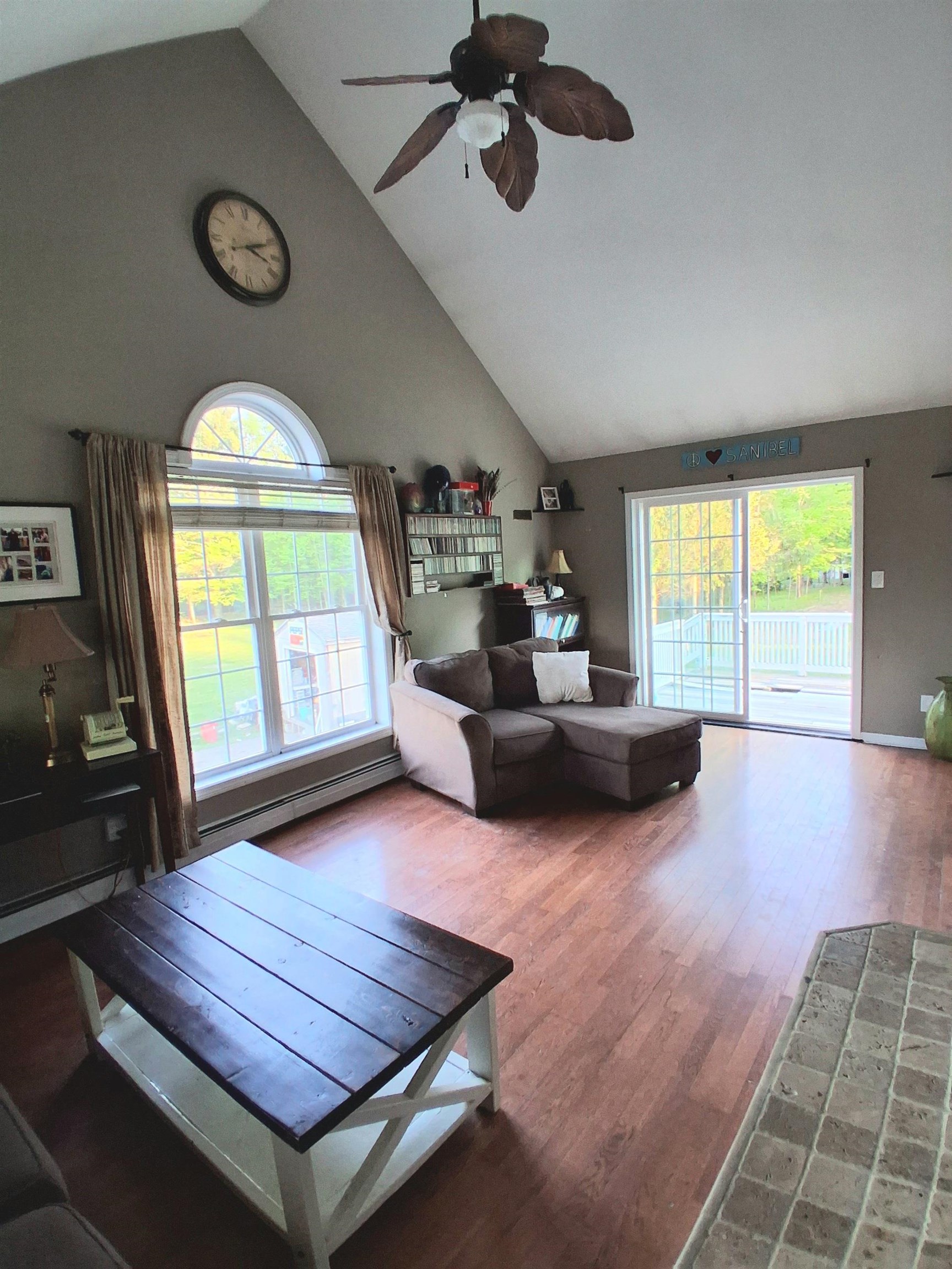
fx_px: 623
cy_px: 634
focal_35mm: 17
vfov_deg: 91.0
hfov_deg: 74.7
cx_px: 476
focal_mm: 1.4
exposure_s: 1/40
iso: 125
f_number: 2.2
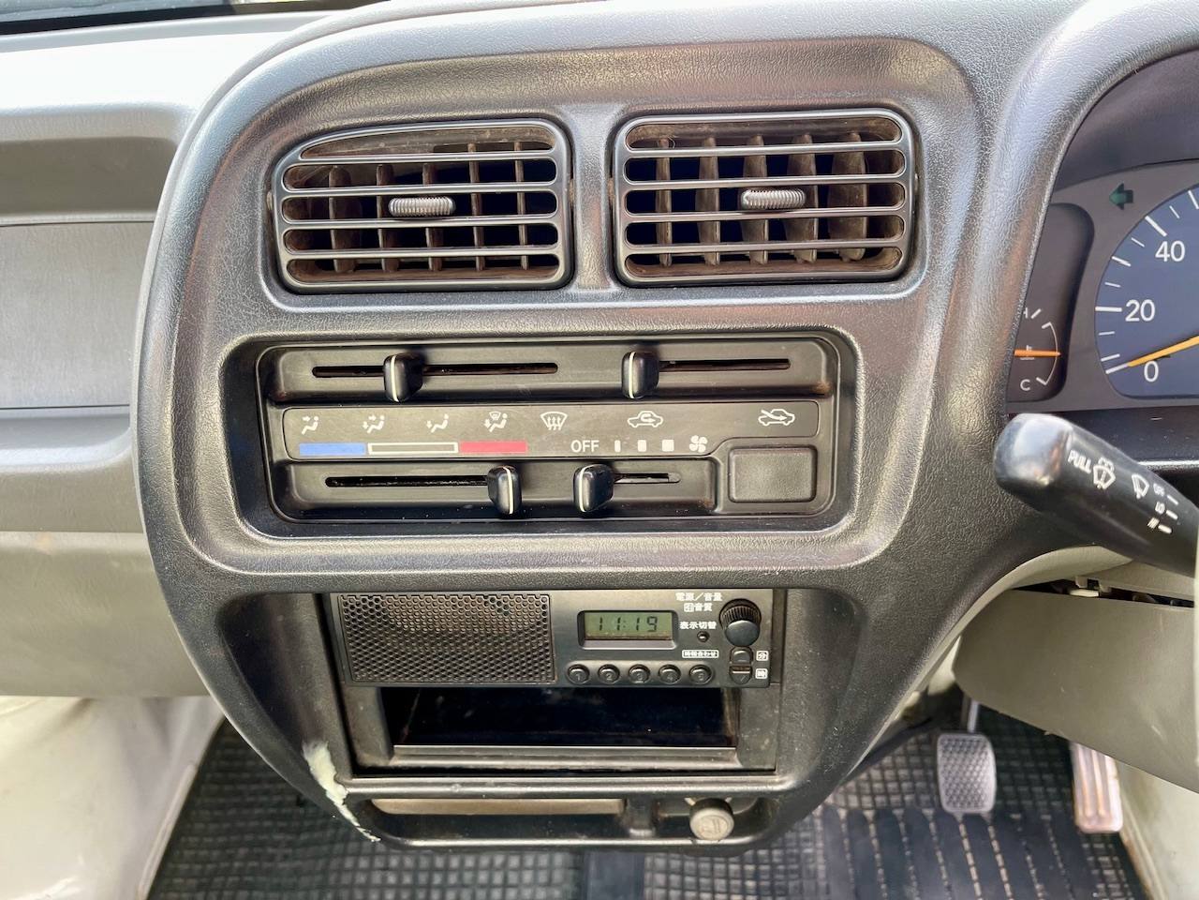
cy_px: 450
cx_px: 600
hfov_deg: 69.4
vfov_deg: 54.9
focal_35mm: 25
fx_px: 866
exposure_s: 1/121
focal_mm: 5.1
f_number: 1.6
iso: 125
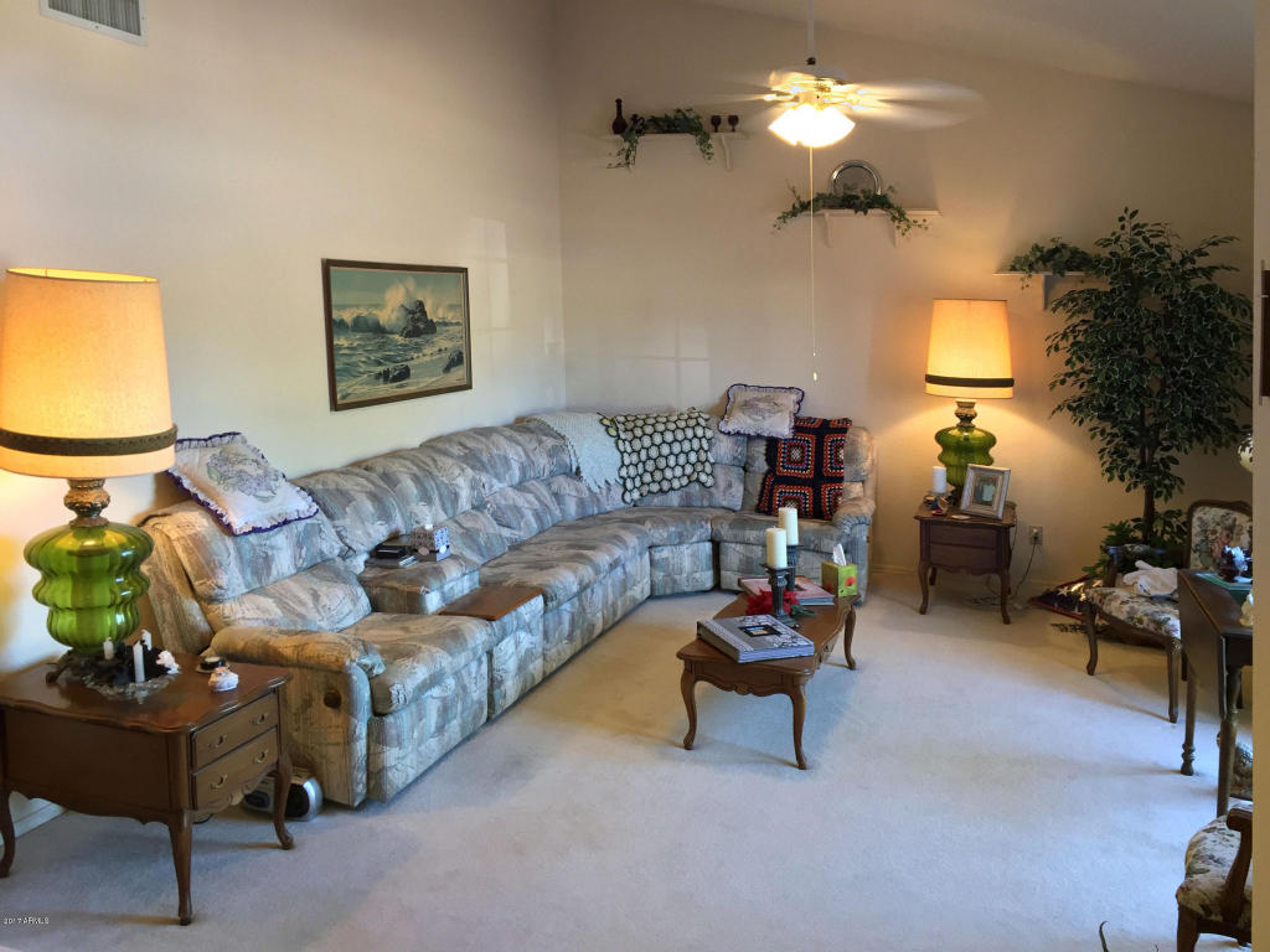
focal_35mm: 29
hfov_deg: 61.7
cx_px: 635
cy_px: 476
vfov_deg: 48.2
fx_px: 1064
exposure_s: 1/30
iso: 80
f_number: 2.2
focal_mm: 4.15
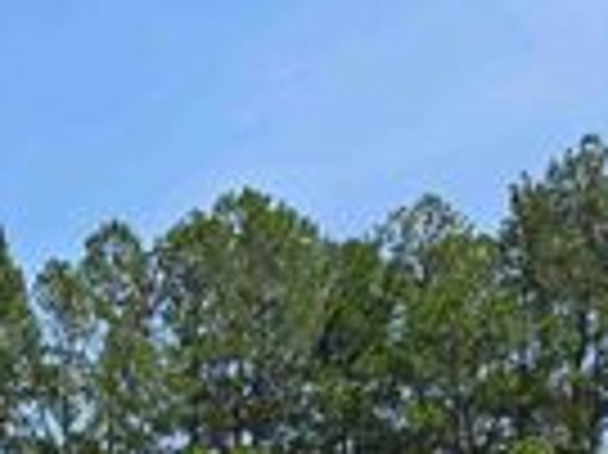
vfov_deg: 15.2
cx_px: -216
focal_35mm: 85
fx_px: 1492
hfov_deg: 20.7
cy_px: 798
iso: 12
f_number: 1.7
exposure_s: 1/758
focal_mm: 6.3
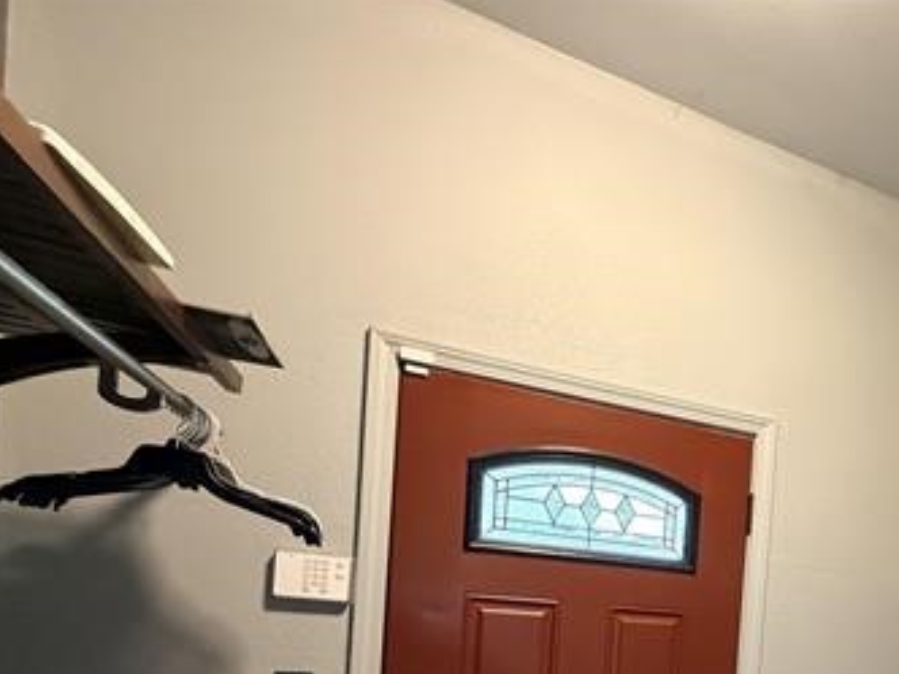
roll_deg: -4.2
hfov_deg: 56.2
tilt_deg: -0.6
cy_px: 644
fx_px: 701
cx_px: 812
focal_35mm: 27
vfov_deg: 45.0
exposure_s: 1/60
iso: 640
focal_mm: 2.22
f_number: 2.2
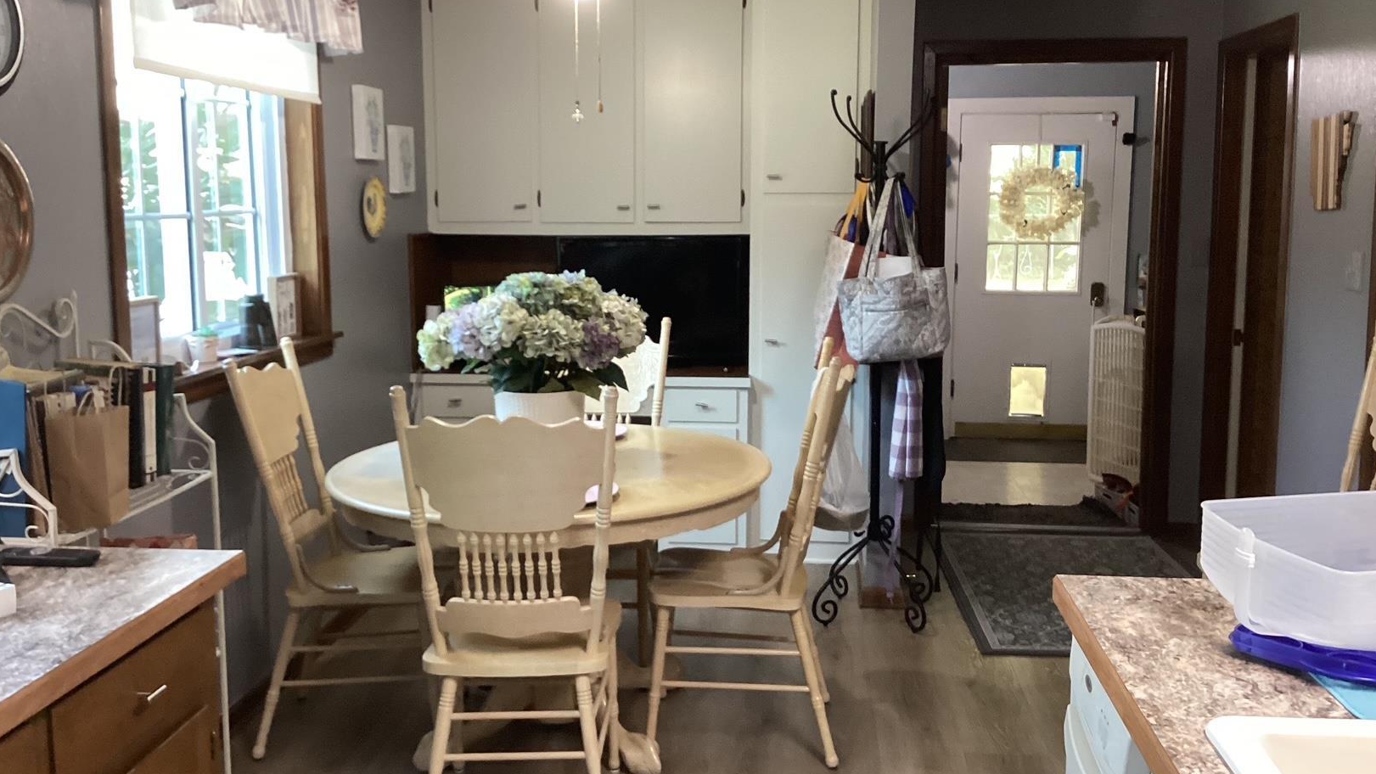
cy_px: 335
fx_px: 1241
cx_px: 688
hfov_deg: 58.0
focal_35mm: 34
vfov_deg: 34.6
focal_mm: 3.3
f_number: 2.4
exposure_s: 1/60
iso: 200
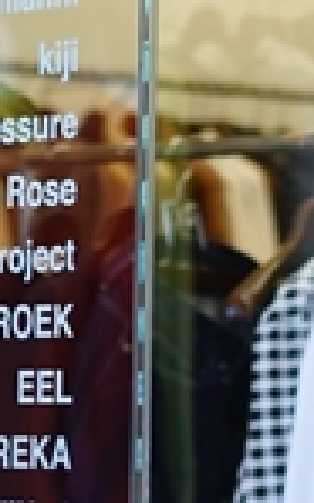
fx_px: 4125
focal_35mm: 301
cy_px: 424
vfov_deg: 7.0
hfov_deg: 4.3
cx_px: -98
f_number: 2
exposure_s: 1/80
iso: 100
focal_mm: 55
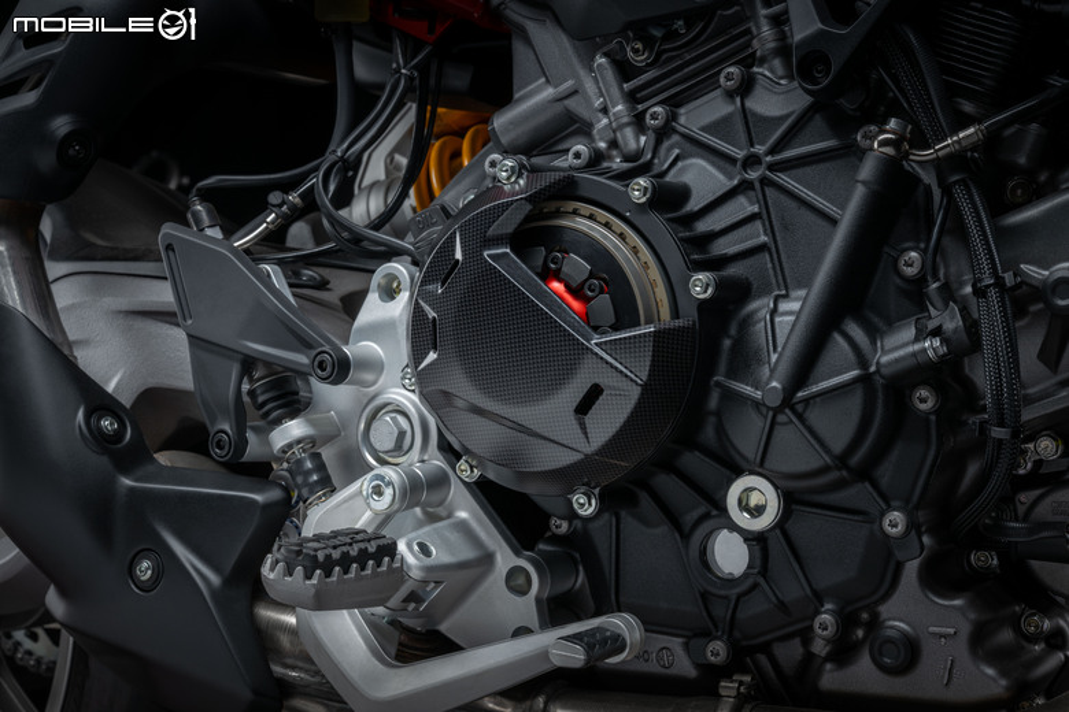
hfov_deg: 39.6
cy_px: 356
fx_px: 1485
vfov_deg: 27.0
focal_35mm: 50
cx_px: 534
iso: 160
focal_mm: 50
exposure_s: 1/160
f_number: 13
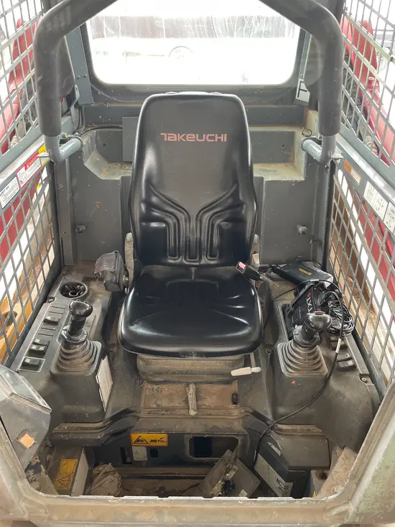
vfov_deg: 67.3
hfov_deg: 53.1
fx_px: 395
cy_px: 264
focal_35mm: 26
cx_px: 198
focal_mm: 4.2
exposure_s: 1/60
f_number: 1.6
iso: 125
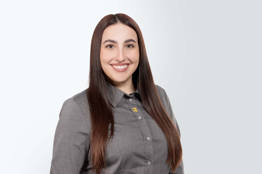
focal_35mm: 105
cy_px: 87
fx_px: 764
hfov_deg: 19.5
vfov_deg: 13.0
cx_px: 131
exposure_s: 1/60
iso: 100
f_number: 14
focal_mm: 105
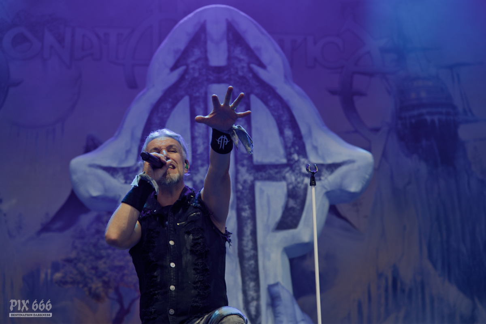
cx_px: 243
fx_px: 1013
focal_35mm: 75
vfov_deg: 18.2
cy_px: 162
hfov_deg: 27.0
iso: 500
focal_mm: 75
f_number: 3.5
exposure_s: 1/250
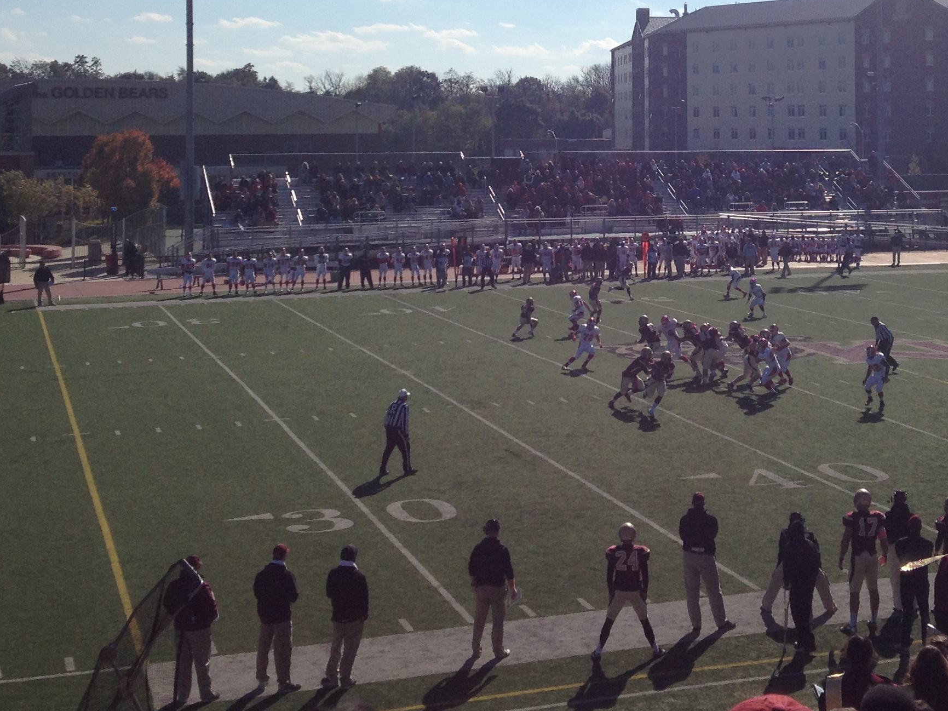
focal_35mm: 66
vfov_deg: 21.7
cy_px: 59
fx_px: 1807
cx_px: 661
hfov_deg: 29.1
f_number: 2.4
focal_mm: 4.28
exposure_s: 1/4255
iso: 50
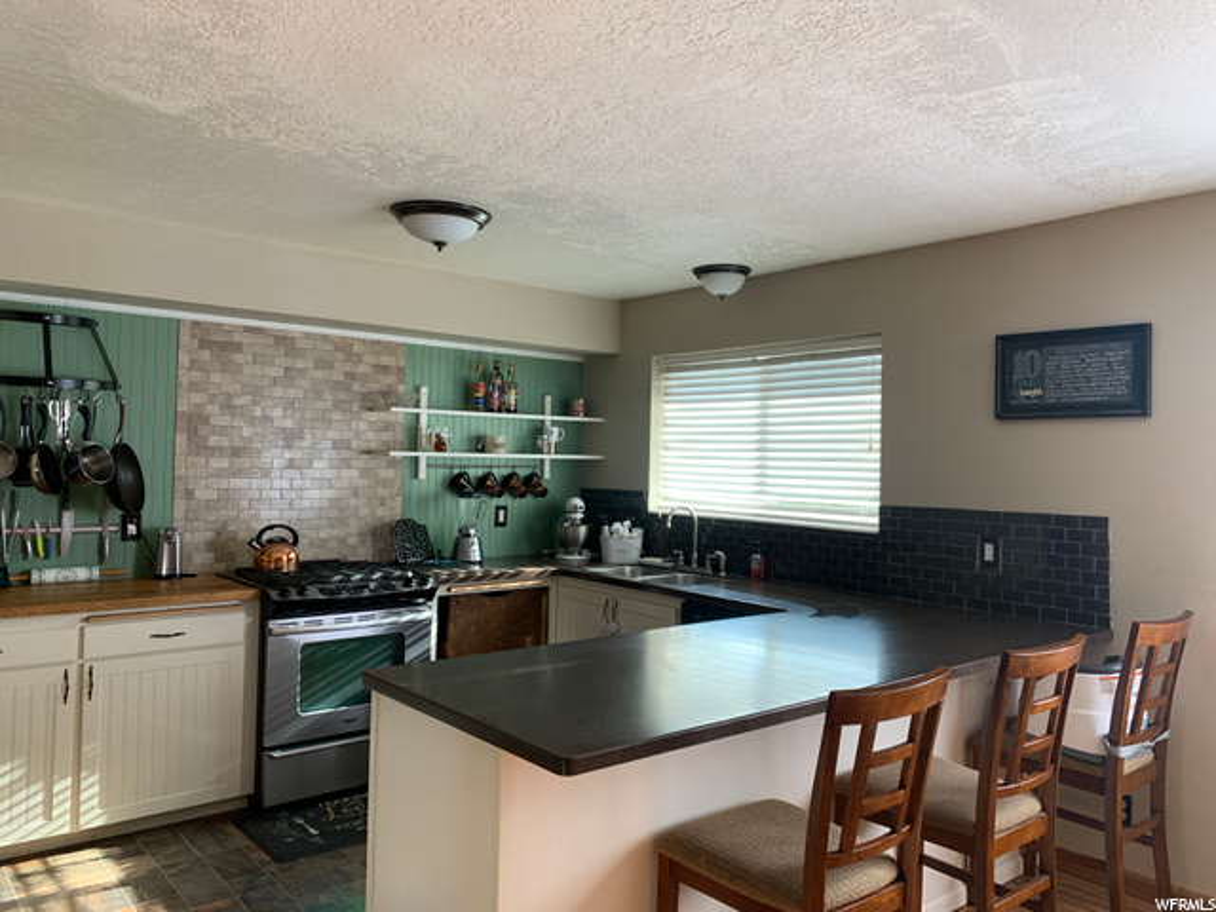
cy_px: 456
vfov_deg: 53.1
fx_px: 913
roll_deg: -1.2
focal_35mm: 26
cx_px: 608
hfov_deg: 67.3
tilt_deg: +0.5
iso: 100
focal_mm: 4.25
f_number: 1.8
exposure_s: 1/117
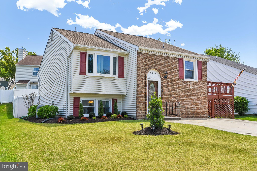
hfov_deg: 54.4
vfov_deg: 37.8
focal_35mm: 35
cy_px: 86
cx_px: 128
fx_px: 250
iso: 400
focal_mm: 35
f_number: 8
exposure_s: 1/1250
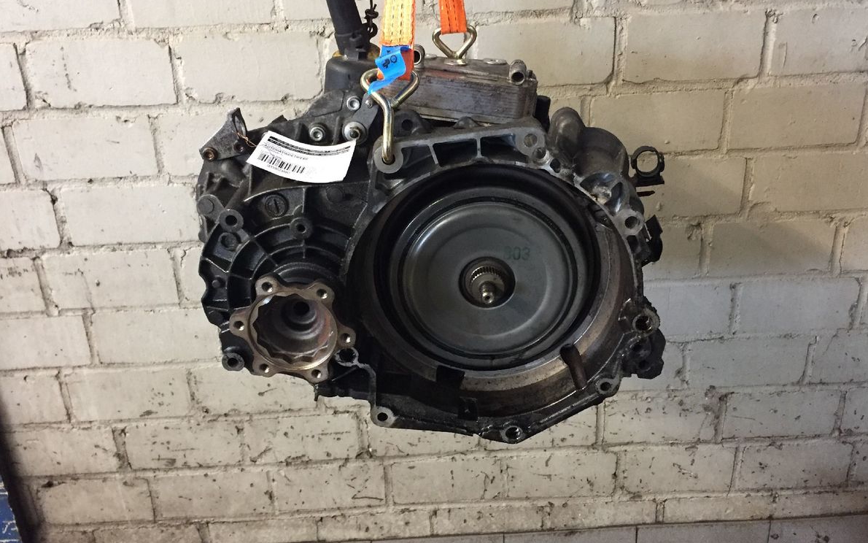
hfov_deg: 61.2
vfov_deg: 40.6
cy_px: 265
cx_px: 437
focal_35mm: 31
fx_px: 733
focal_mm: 4.15
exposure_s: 1/17
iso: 250
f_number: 2.2
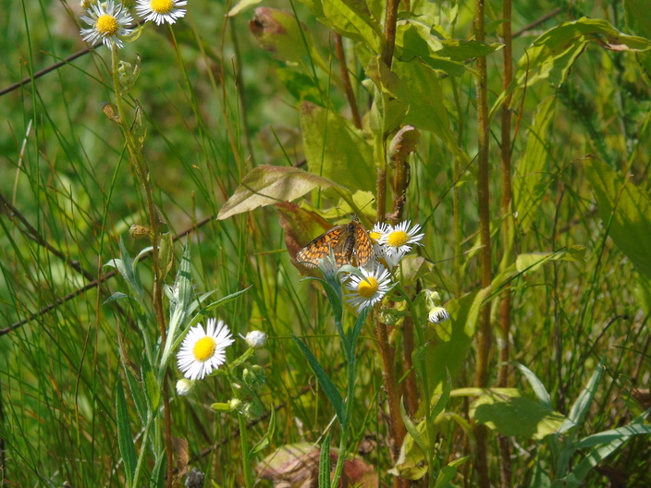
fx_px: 7222
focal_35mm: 384
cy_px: 264
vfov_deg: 3.9
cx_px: 296
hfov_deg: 5.2
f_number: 5.2
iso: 80
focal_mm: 57
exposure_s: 1/400
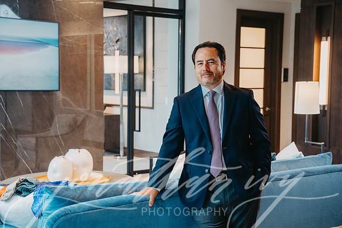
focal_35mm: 65
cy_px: 114
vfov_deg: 20.9
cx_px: 171
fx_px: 618
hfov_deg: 31.0
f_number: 5
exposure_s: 1/125
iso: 1000
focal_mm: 65
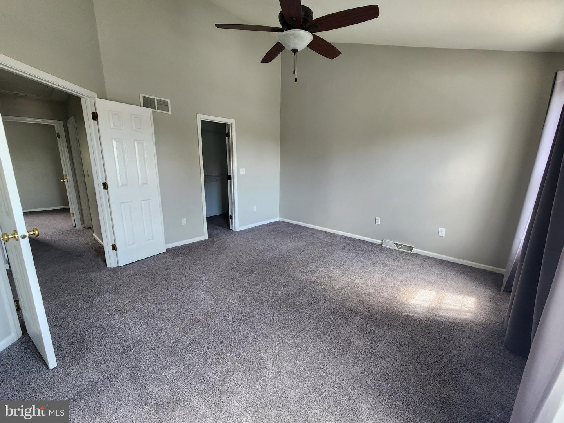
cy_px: 212
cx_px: 282
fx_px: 212
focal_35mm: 13
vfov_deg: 89.9
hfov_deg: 106.2
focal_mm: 2.2
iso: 125
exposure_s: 1/60
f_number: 2.2
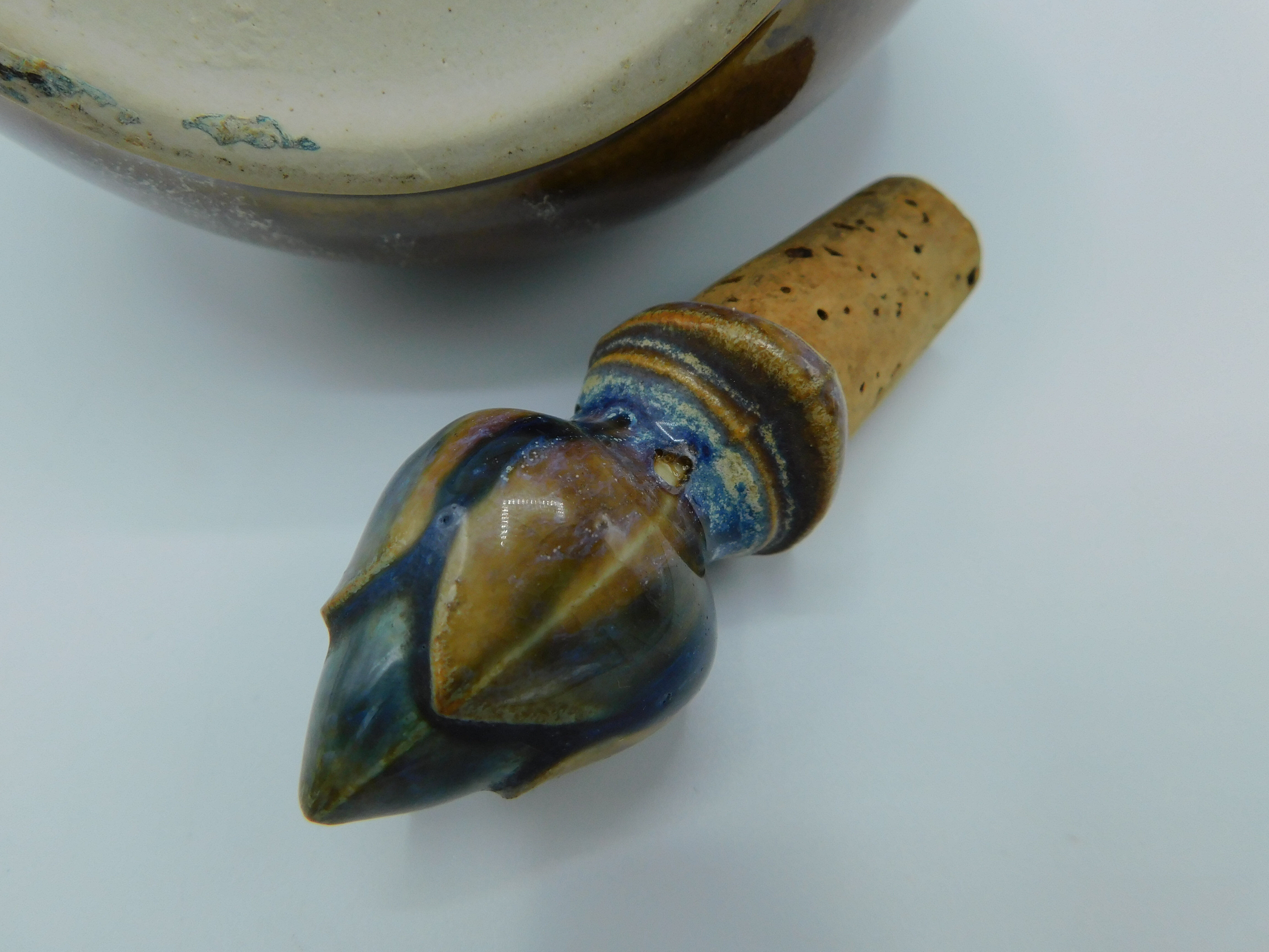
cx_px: 634
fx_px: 843
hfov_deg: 73.9
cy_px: 476
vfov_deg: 58.9
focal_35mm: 23
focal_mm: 4
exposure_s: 1/500
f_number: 3
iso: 125
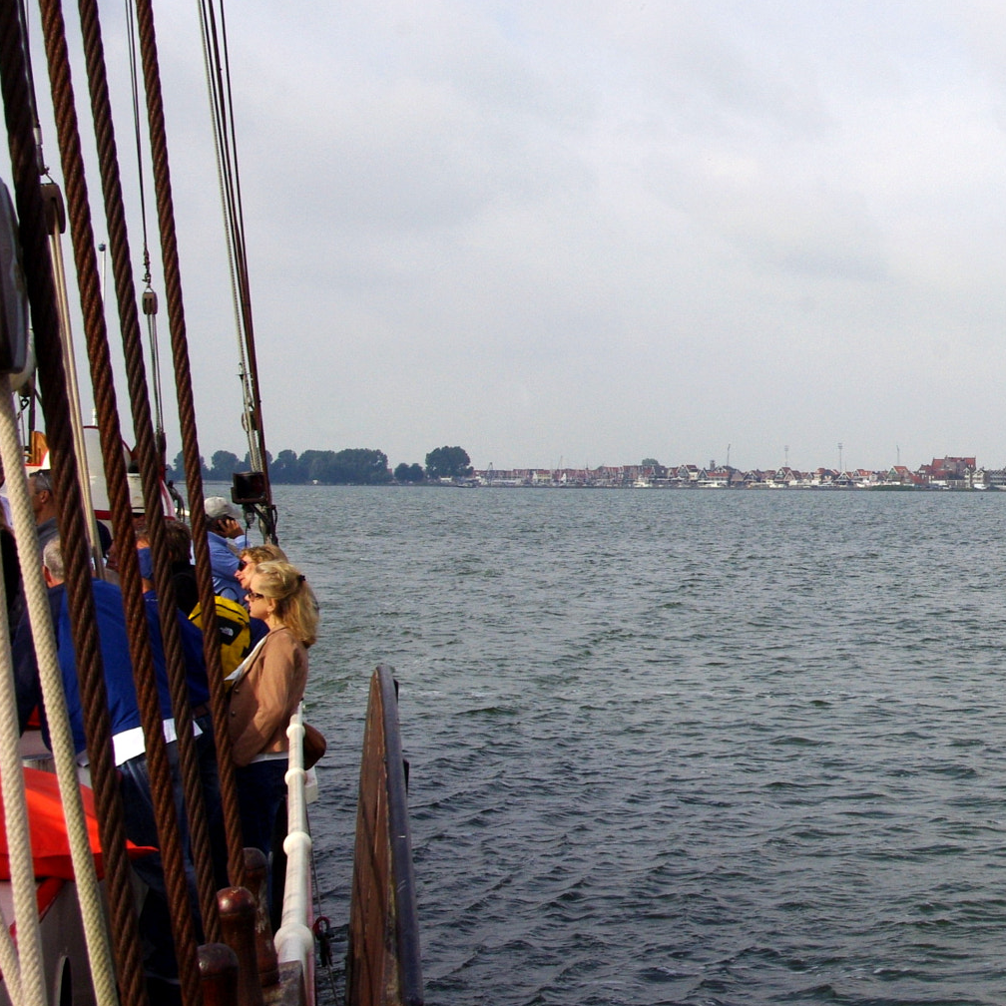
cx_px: 1008
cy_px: 385
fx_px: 1874
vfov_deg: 29.9
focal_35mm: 57
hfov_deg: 28.2
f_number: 11
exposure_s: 1/500
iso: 400
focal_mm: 21.88
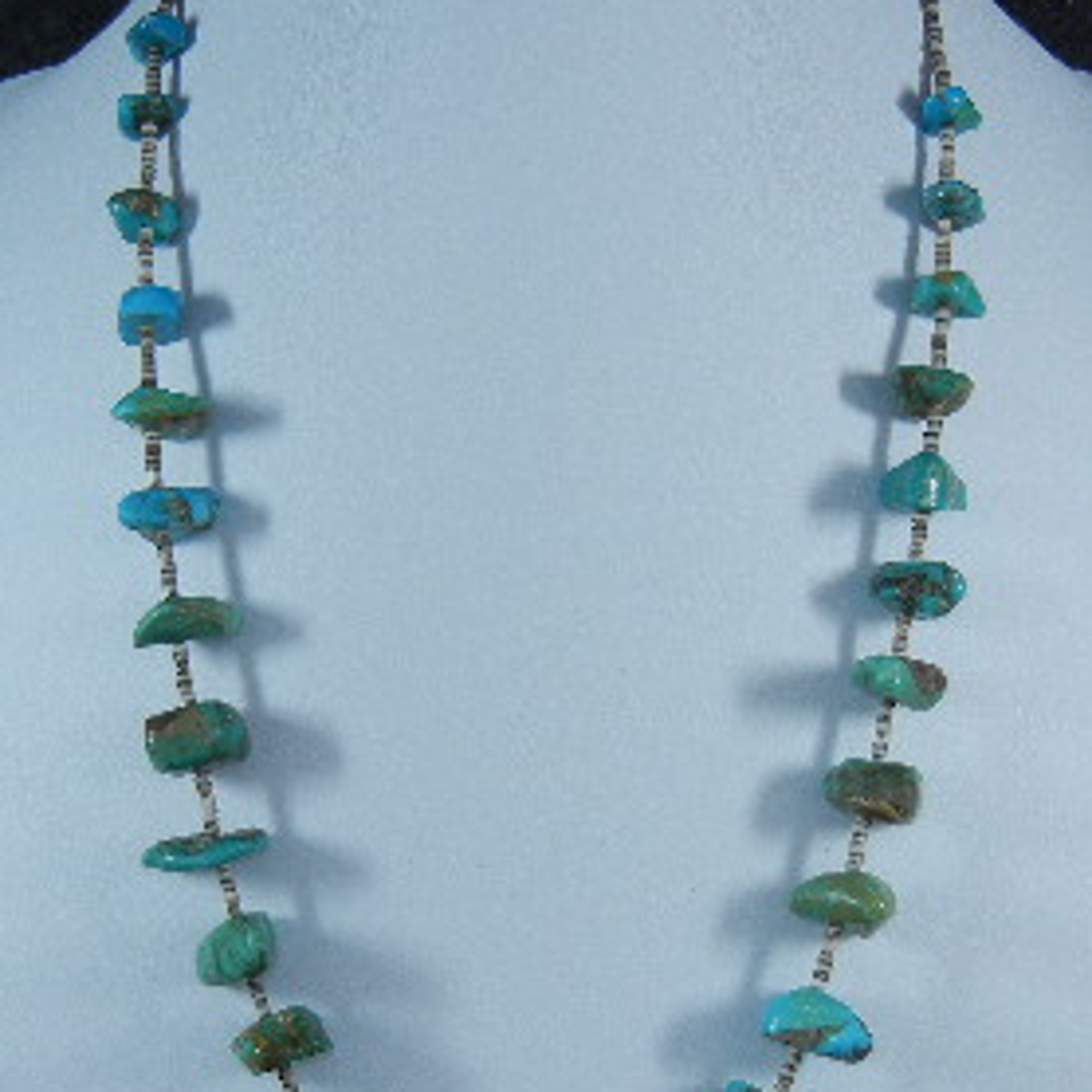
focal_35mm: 61
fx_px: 2177
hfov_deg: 28.2
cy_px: 668
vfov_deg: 28.1
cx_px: 570
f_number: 3.5
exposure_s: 1/61
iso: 160
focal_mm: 5.4
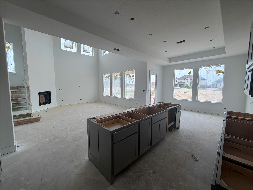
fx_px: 102
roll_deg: +0.7
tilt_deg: -4.7
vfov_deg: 85.7
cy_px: 95
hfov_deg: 102.1
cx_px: 126
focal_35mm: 14
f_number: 2.2
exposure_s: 1/181
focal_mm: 2.22
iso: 40
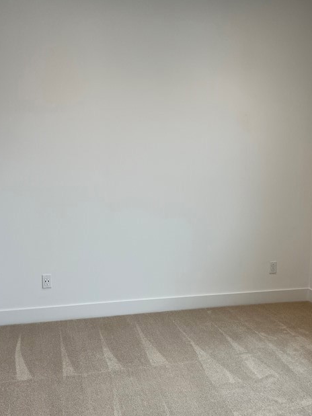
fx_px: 517
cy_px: 251
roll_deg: -1.3
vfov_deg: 43.6
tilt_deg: -10.4
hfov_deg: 33.4
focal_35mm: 43
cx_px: 196
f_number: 1.5
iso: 50
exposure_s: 1/167
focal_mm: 5.7
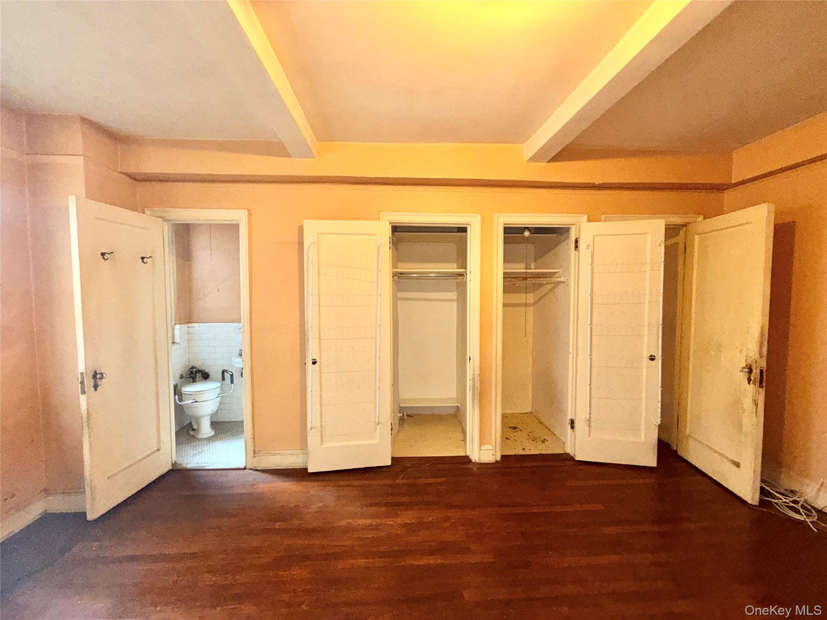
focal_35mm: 14
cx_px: 414
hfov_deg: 102.1
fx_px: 334
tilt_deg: -2.4
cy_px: 310
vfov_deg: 85.7
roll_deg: +0.6
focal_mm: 2.22
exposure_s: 1/60
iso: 200
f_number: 2.2
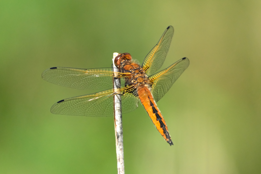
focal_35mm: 900
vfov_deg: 1.5
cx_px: 130
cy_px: 87
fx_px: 6524
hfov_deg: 2.3
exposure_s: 1/2000
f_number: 8
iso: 2000
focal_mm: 600
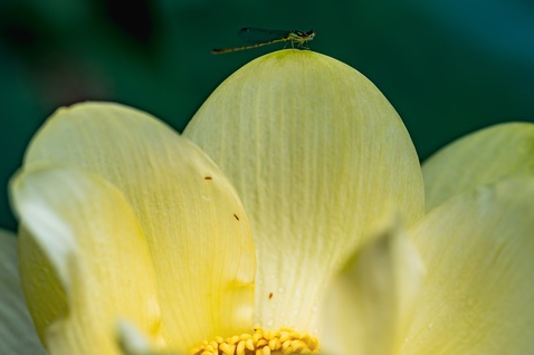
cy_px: 205
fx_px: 1823
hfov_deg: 16.7
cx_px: 280
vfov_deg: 11.1
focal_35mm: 123
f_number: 8
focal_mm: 105
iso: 72
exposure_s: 1/125
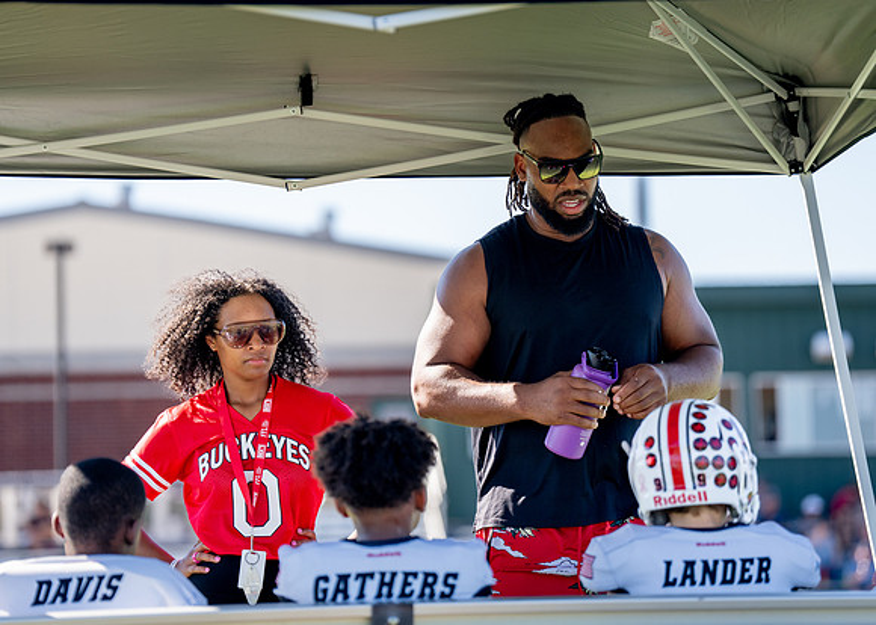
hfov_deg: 12.6
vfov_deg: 9.0
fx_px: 3974
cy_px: 311
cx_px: 454
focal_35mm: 160
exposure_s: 1/1600
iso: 250
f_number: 2.8
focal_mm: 143
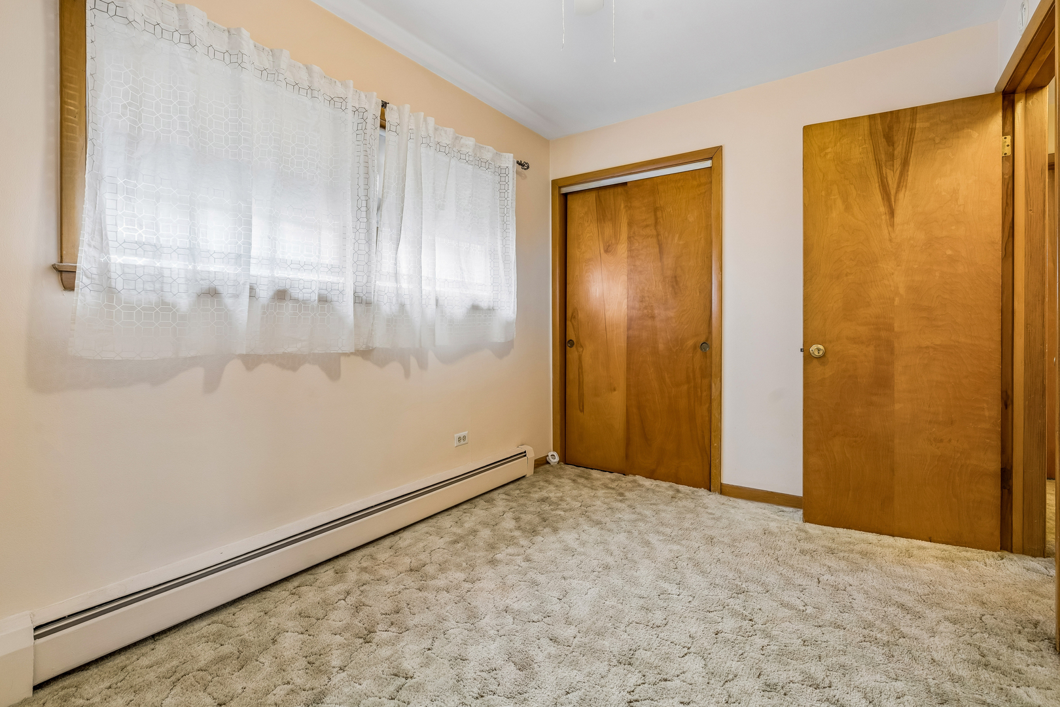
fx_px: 471
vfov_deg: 73.7
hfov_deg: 96.7
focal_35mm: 16
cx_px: 530
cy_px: 354
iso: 400
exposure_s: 1/10
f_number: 8
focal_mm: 16
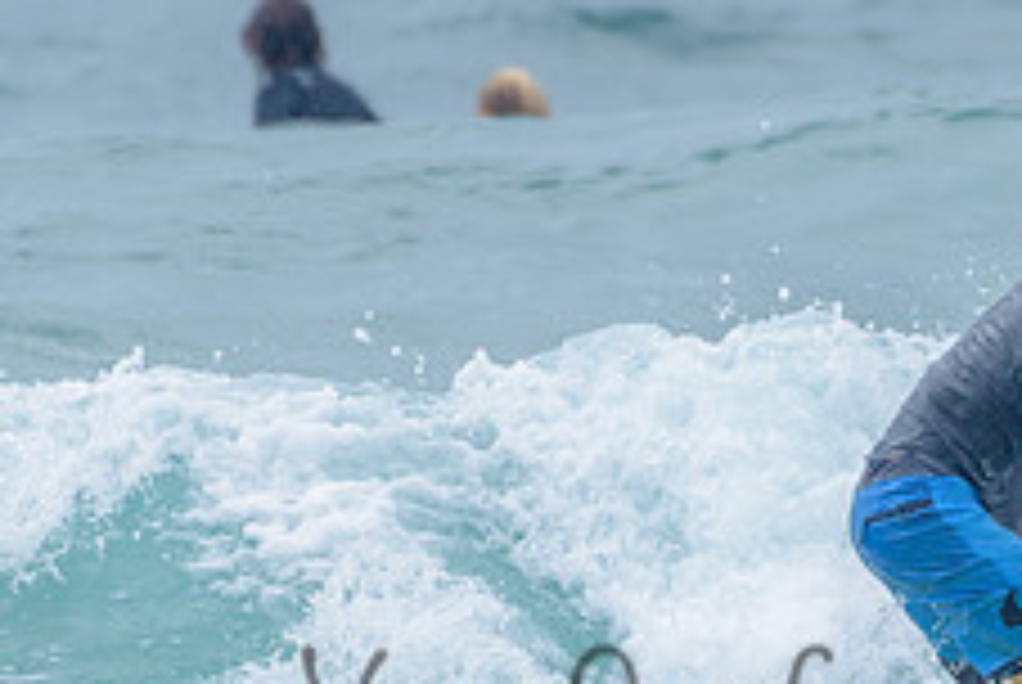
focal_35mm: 1565
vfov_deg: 0.9
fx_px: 44485
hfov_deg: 1.3
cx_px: 896
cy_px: 635
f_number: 5.6
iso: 220
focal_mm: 500
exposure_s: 1/2000
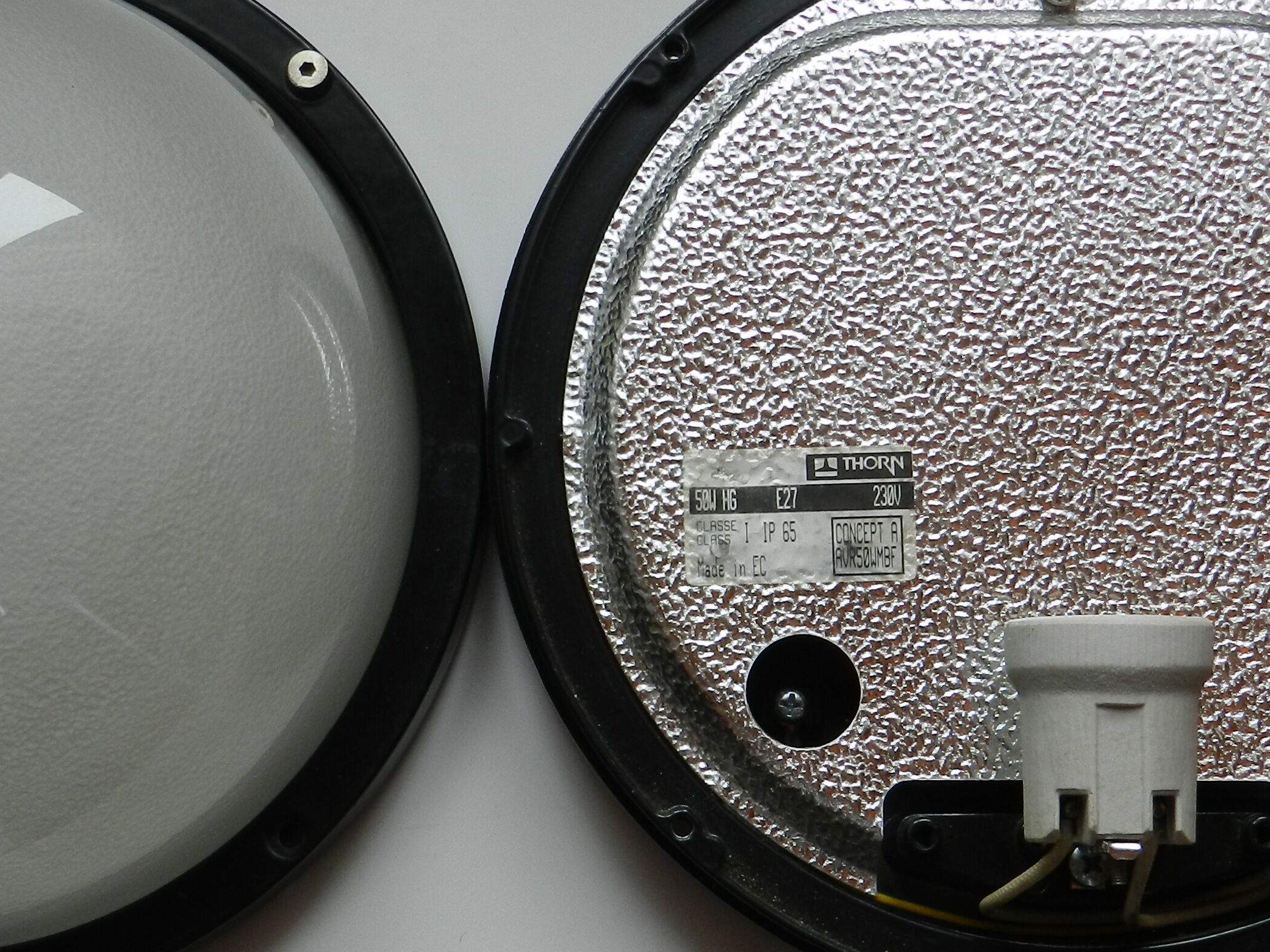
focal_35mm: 73
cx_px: 510
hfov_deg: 26.6
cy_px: 603
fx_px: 2679
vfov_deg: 20.1
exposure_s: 1/30
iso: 160
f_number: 4
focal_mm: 6.7
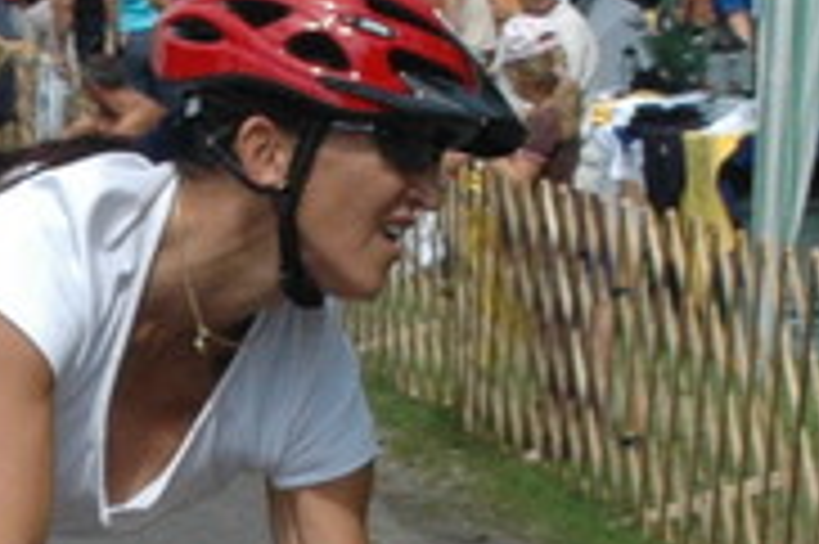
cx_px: 58
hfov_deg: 8.4
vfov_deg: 5.6
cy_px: 566
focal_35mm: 243
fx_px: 5523
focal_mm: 28
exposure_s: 1/500
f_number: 11
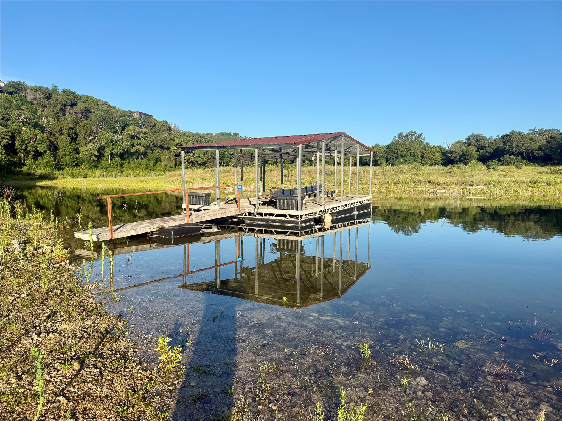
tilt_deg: -4.7
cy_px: 210
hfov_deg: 71.6
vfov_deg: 56.8
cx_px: 281
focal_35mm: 24
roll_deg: -1.0
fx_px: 390
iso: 80
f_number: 1.78
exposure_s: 1/3279
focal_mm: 6.76
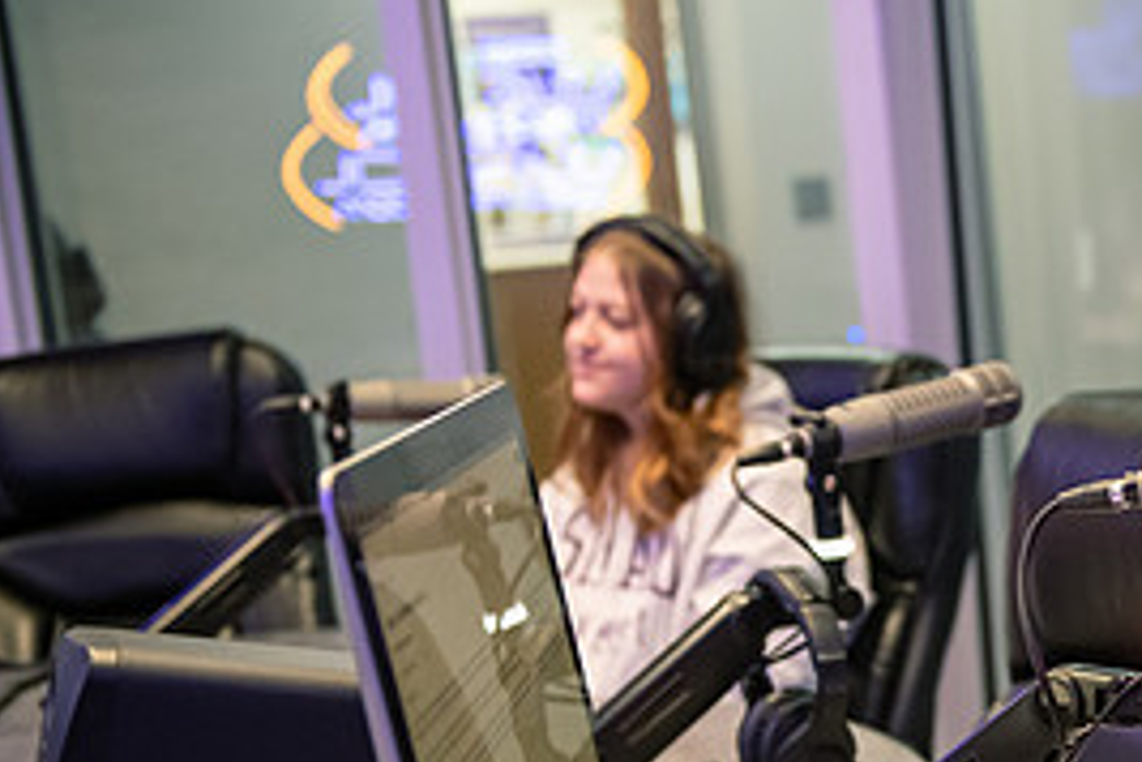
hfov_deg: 22.2
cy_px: 572
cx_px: 1232
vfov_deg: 15.6
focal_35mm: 87
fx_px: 2760
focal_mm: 40
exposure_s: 1/80
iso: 2000
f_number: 2.8
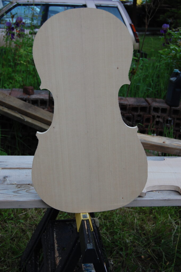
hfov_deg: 23.7
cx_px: 90
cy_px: 136
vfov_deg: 35.1
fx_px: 431
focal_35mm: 57
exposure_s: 1/125
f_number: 5.6
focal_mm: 38
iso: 360
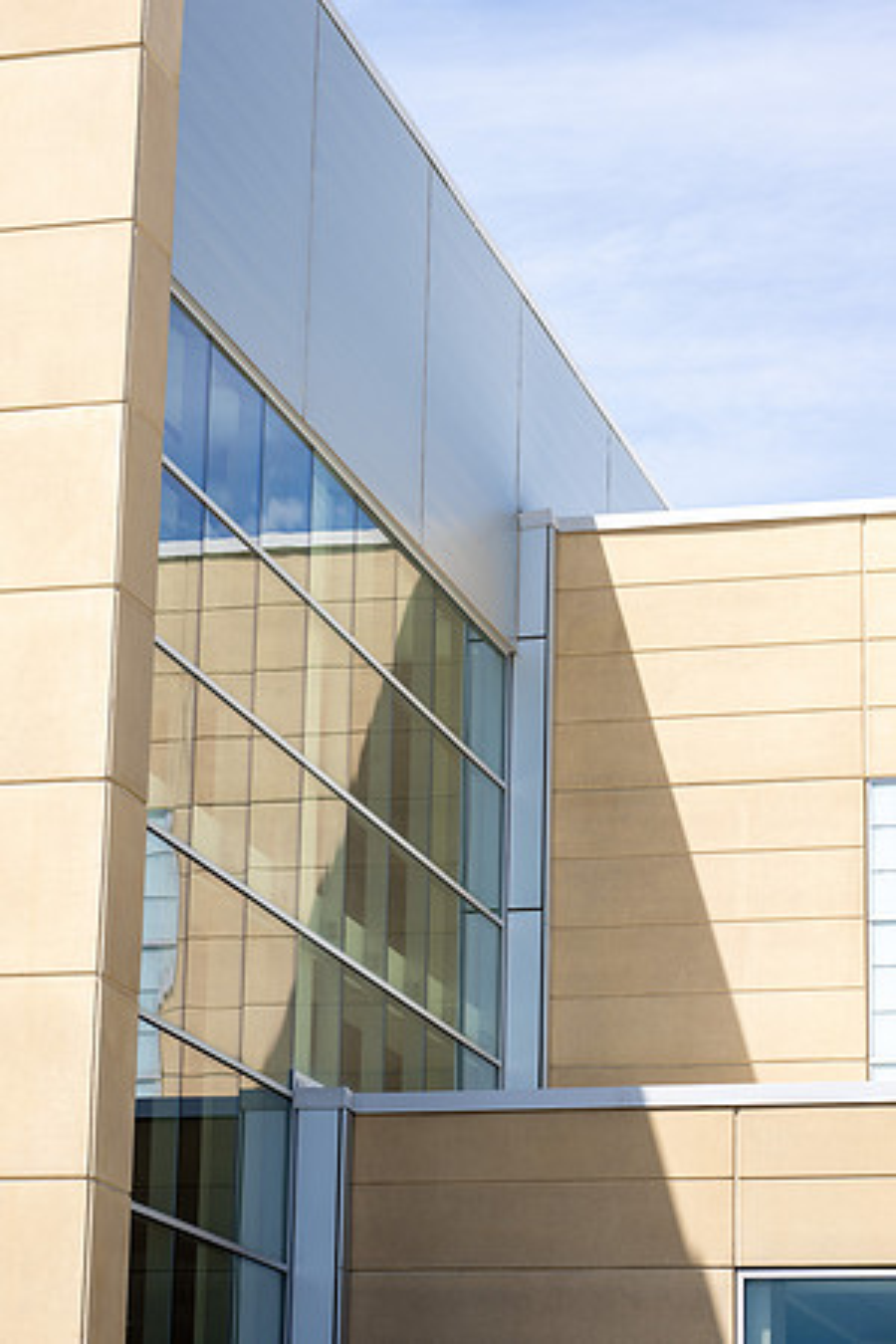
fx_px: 3920
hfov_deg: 13.0
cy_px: 672
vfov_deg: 19.5
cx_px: 448
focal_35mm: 105
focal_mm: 105
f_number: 8
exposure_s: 1/200
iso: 100
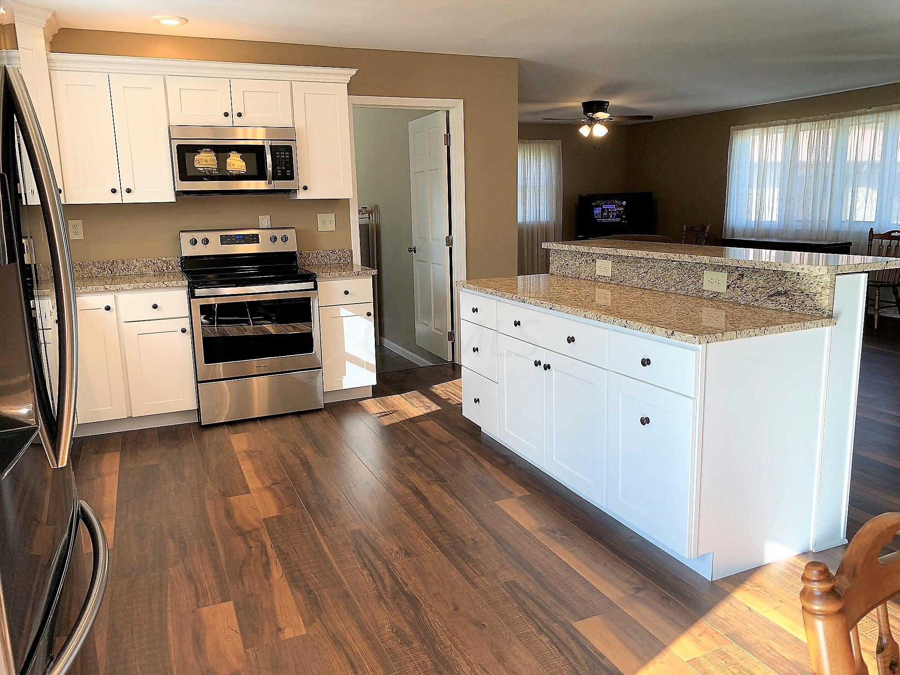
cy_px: 338
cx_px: 450
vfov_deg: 53.1
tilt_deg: -10.2
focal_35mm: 26
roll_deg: +0.9
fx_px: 676
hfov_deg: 67.3
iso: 50
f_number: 1.8
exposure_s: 1/120
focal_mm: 4.25
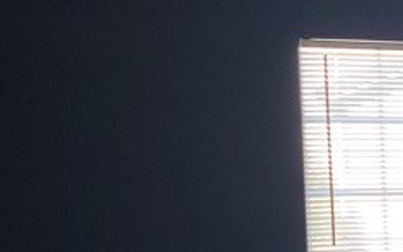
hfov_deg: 15.6
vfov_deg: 11.2
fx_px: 1252
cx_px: 731
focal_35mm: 114
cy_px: 338
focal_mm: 5.4
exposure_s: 1/140
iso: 40
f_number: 1.8
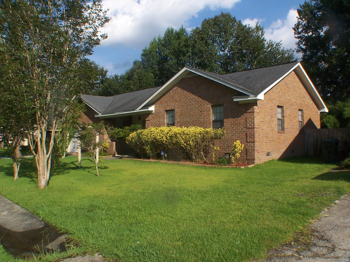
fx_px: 384
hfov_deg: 49.0
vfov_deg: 37.7
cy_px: 131
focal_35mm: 38
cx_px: 175
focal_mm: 6.3
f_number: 5.6
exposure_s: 1/350
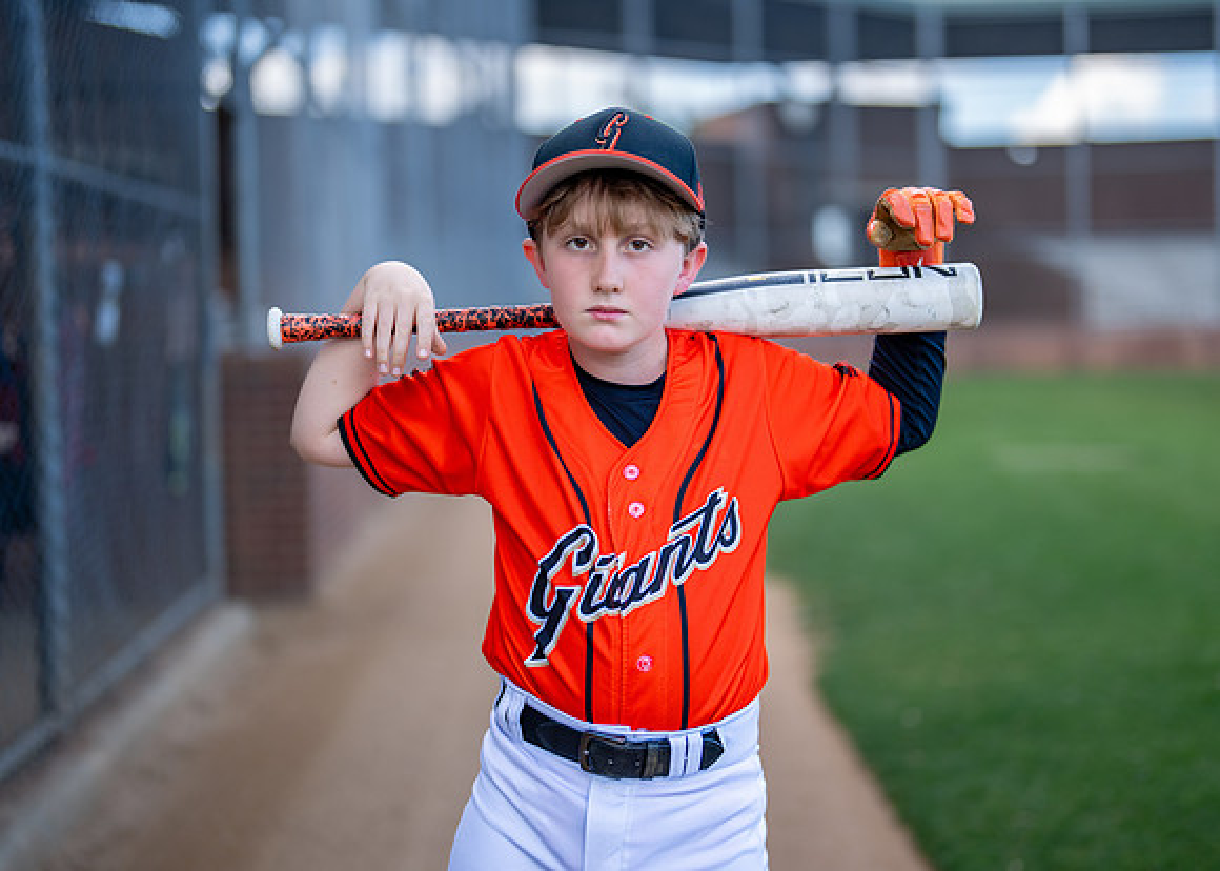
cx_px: 645
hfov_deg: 34.8
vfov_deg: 25.3
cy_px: 433
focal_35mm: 56
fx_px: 1943
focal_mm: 50
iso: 125
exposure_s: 1/2000
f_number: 1.2
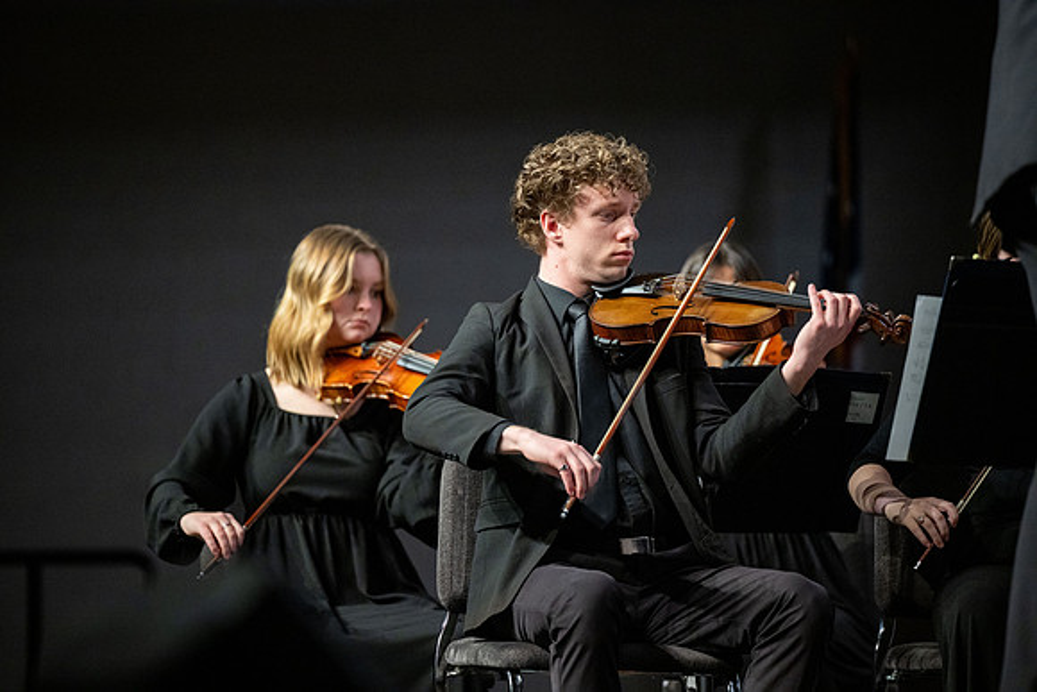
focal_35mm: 200
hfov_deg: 10.3
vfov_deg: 6.9
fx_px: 5762
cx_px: 518
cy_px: 346
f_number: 2.8
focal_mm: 200
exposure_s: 1/400
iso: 2500
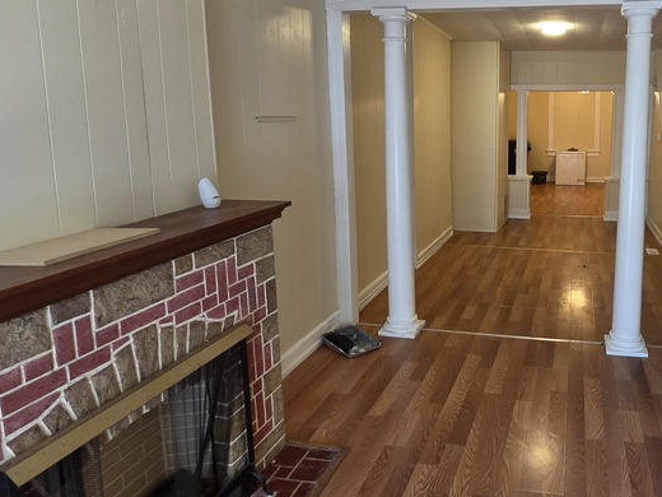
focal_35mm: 25
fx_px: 478
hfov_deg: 65.4
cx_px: 491
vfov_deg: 54.6
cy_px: 205
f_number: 2.2
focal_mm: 2.2
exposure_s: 1/60
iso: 320
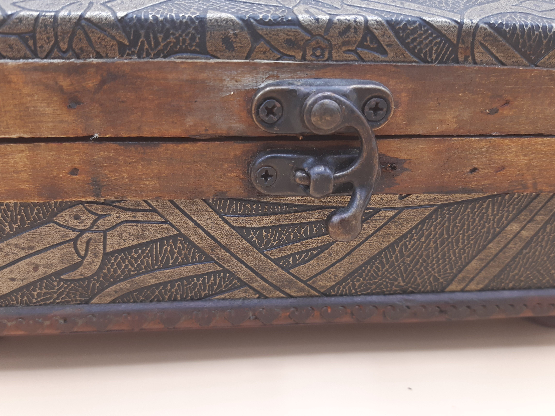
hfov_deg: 63.4
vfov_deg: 49.7
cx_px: 271
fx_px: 449
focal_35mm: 28
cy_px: 216
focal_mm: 3.92
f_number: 1.7
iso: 50
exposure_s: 1/50
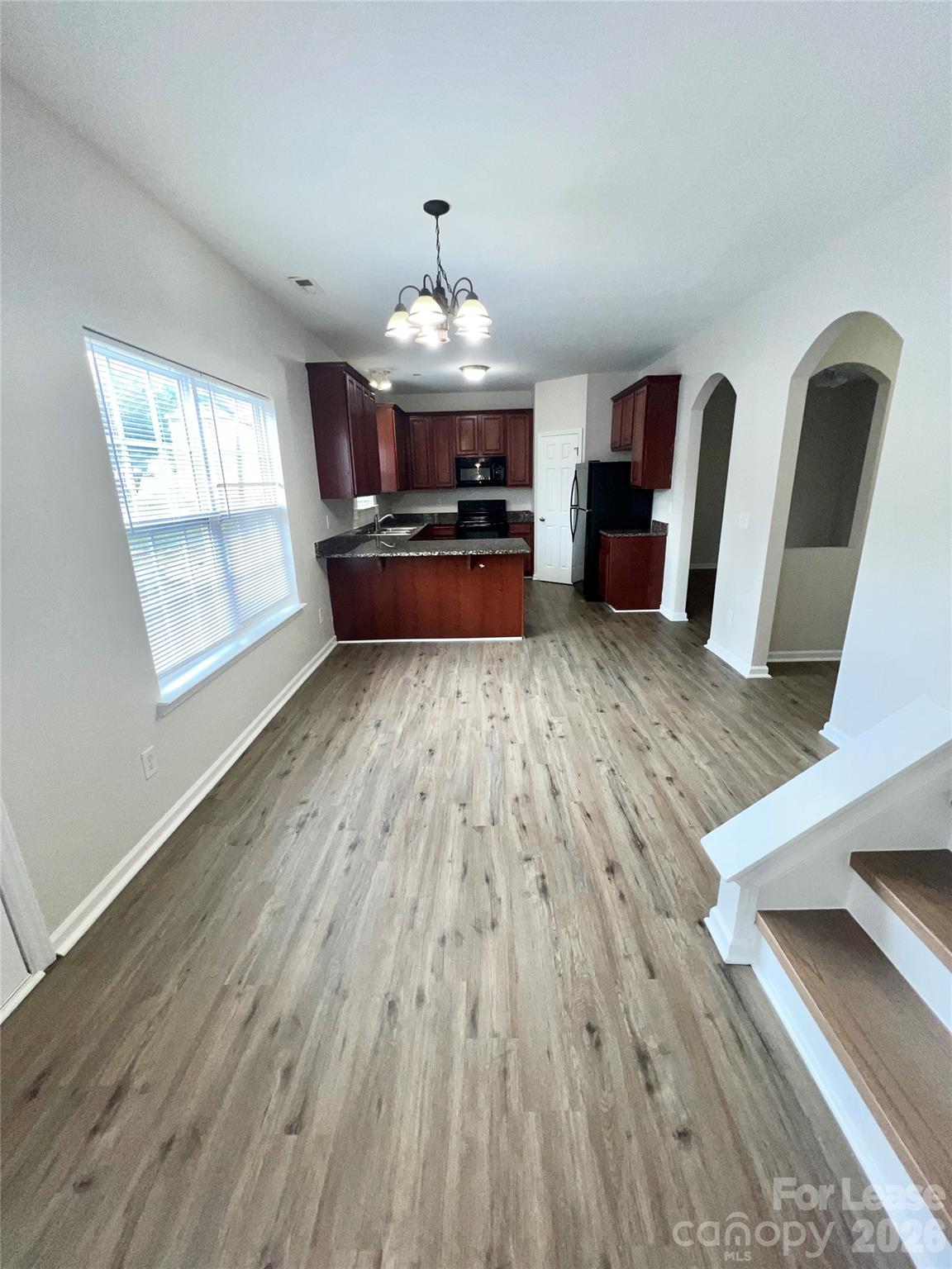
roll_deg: +1.9
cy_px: 634
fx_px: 477
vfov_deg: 106.2
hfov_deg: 89.9
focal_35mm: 13
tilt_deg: -16.2
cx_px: 476
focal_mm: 1.57
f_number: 1.8
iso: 64
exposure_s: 1/122
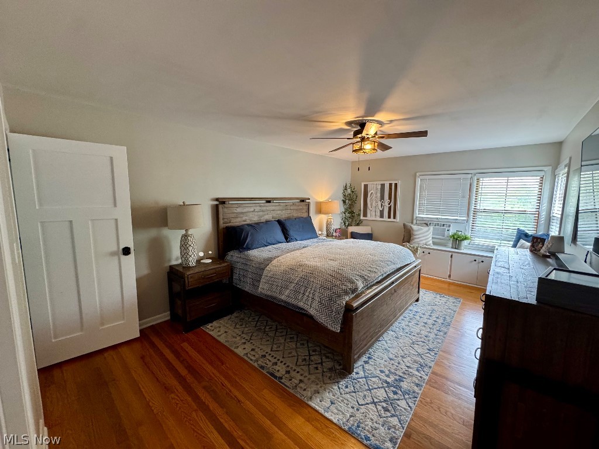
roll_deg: -1.0
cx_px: 300
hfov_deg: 102.1
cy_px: 224
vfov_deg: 85.7
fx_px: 242
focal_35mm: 14
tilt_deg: -7.4
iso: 250
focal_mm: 2.22
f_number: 2.2
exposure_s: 1/60
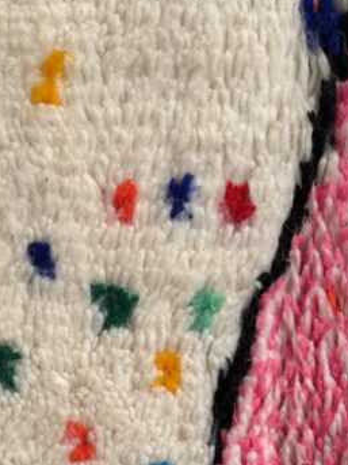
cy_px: 424
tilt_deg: -7.4
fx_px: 751
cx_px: 134
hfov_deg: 26.0
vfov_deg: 32.5
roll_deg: -0.6
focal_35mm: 56
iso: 64
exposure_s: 1/180
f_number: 1.78
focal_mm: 6.76
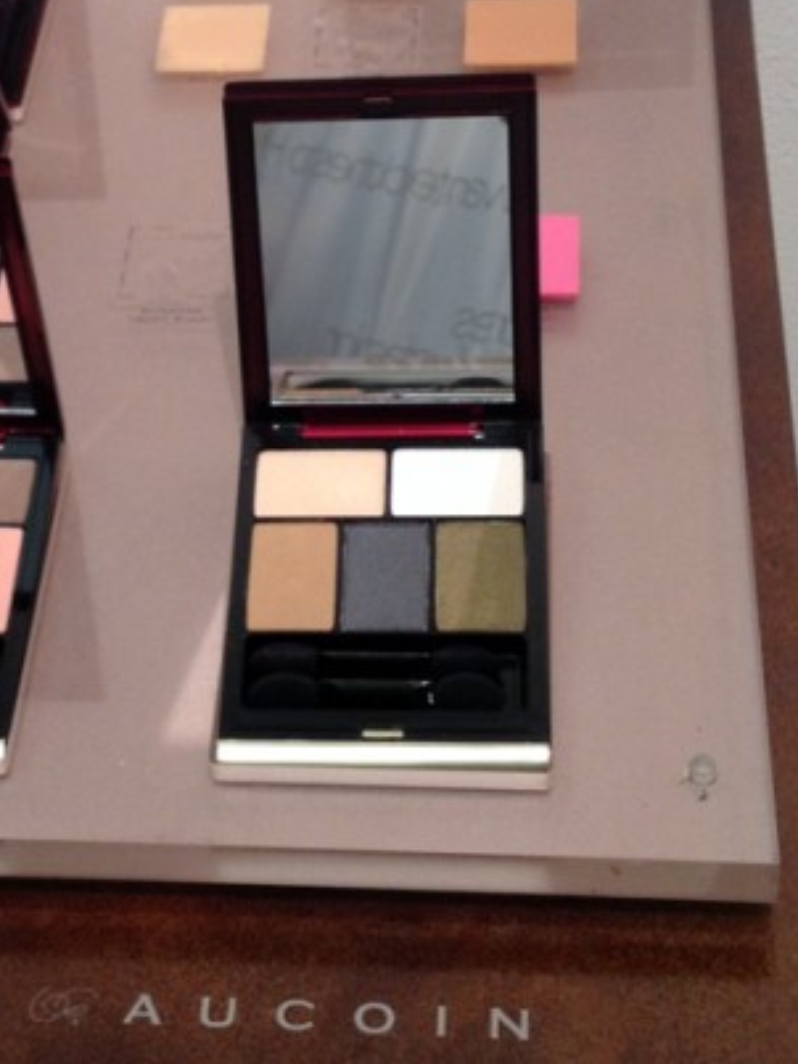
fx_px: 2737
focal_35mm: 89
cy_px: 346
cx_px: 145
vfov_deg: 21.9
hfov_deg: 16.5
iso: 64
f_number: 2.4
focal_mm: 4.28
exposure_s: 1/20
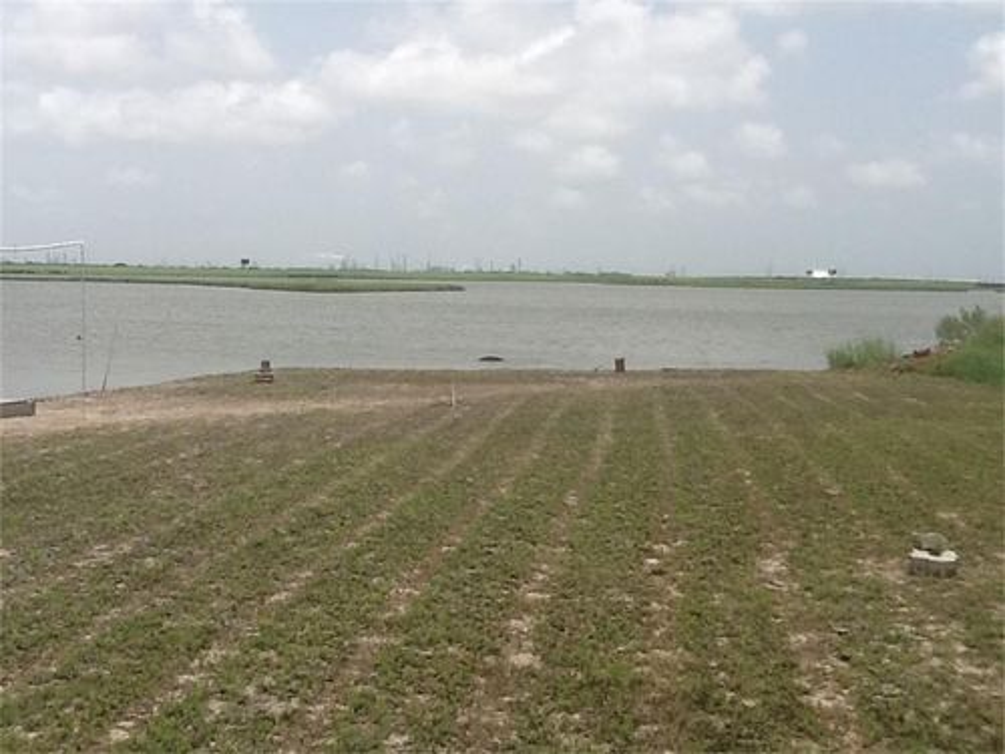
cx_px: 502
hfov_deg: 42.9
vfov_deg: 32.9
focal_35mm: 44
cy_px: 377
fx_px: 1277
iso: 40
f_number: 2.4
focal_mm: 2.03
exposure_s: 1/2232
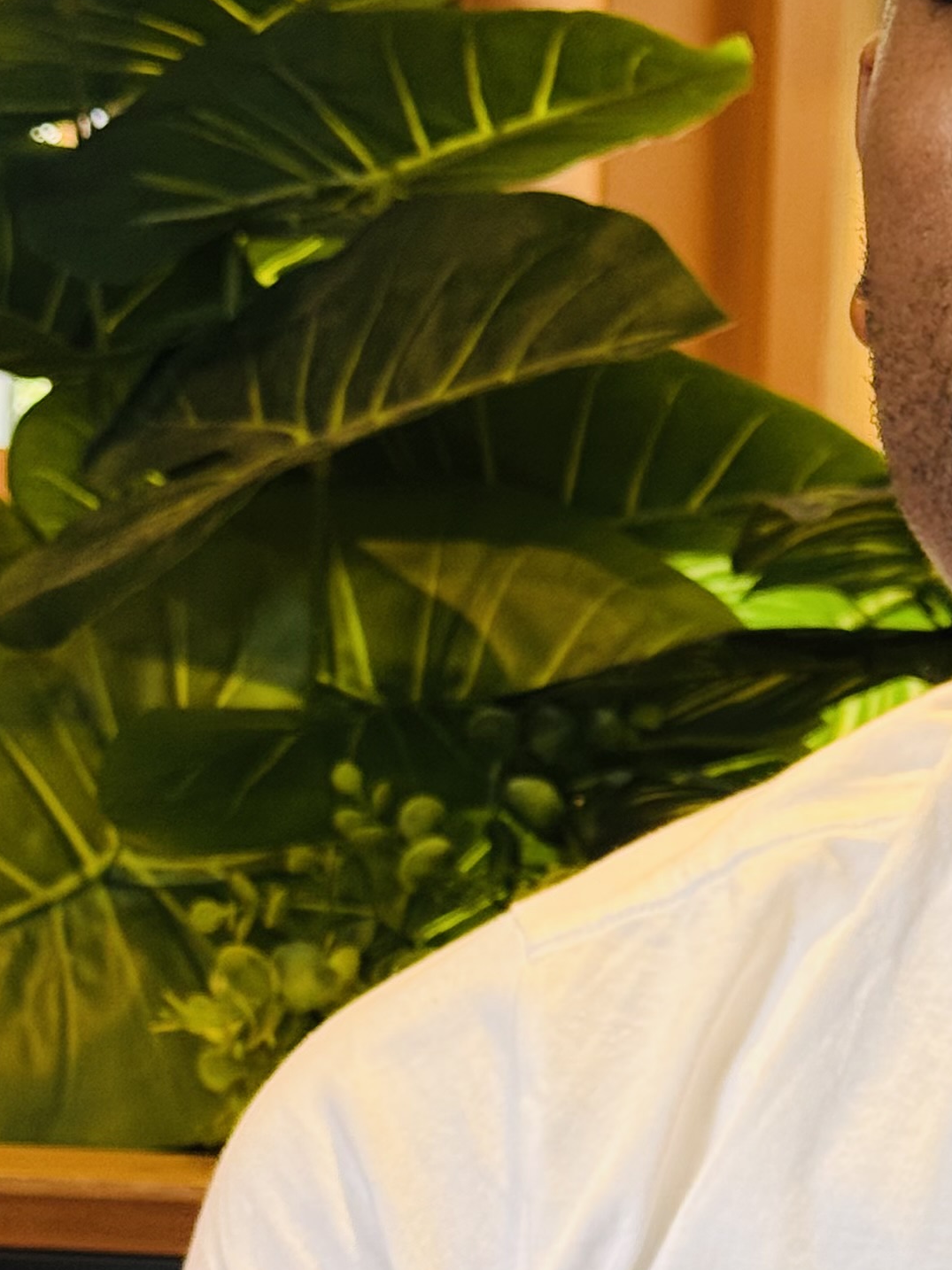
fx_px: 4952
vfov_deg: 14.5
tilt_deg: -2.3
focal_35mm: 135
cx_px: 1075
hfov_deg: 10.8
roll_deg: -2.4
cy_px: 1154
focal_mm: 6.76
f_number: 1.78
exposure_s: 1/50
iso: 160
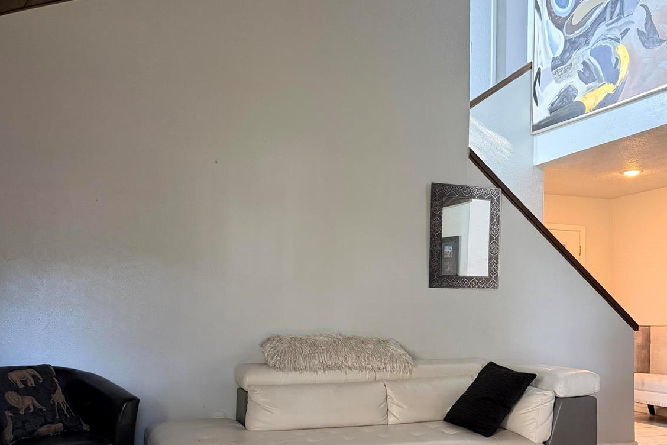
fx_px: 630
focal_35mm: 34
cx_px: 335
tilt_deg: -0.2
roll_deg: -0.5
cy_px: 309
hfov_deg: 55.8
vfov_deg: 38.3
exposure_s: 1/60
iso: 800
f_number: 1.78
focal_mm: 6.76
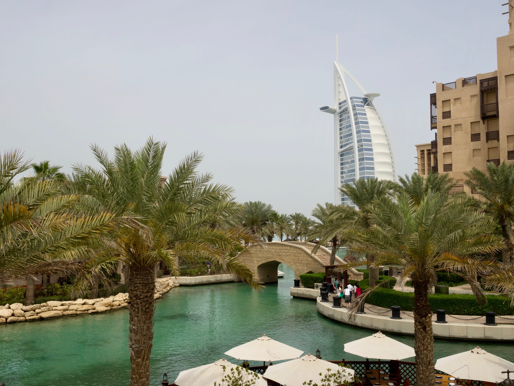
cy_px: 193
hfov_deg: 54.0
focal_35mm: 34
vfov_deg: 41.8
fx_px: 505
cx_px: 257
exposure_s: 1/640
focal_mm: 17
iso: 200
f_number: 8
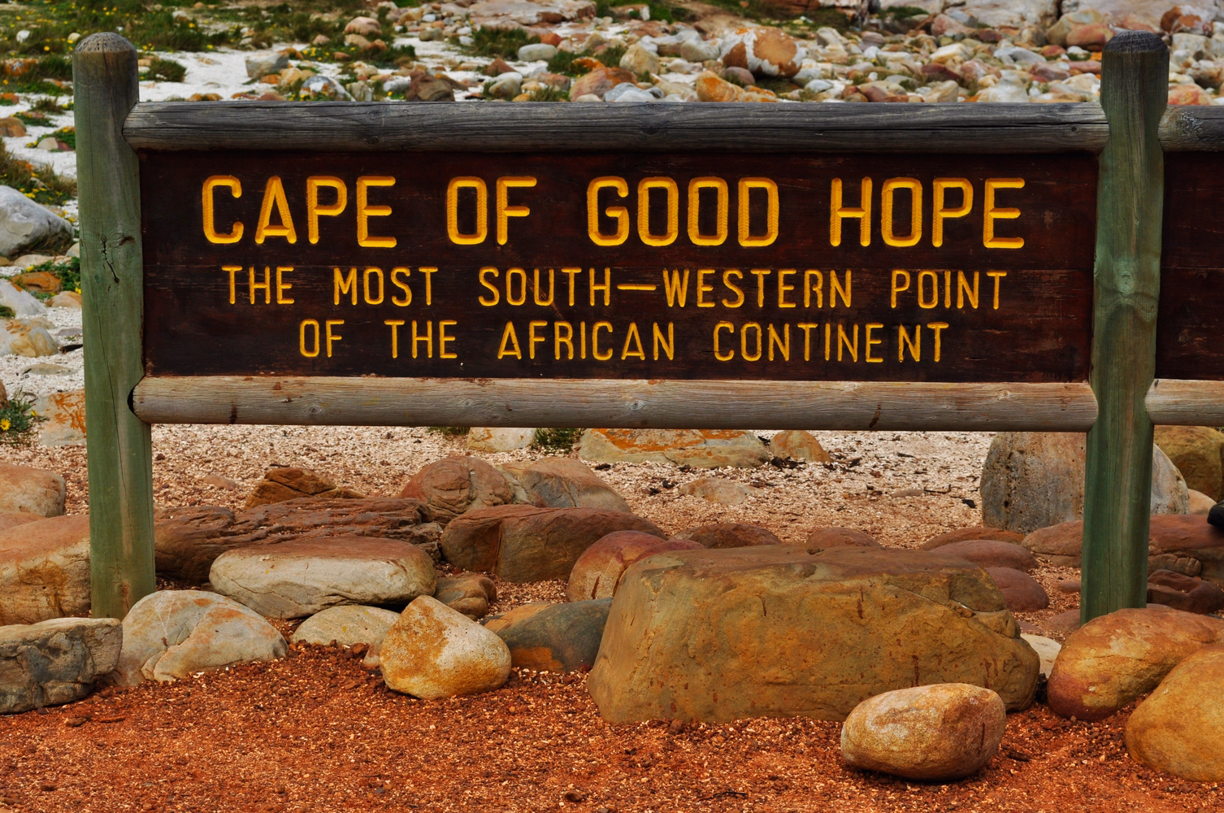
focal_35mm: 82
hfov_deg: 24.6
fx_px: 2801
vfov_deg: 16.5
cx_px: 612
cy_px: 406
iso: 200
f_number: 10
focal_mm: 55
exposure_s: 1/400
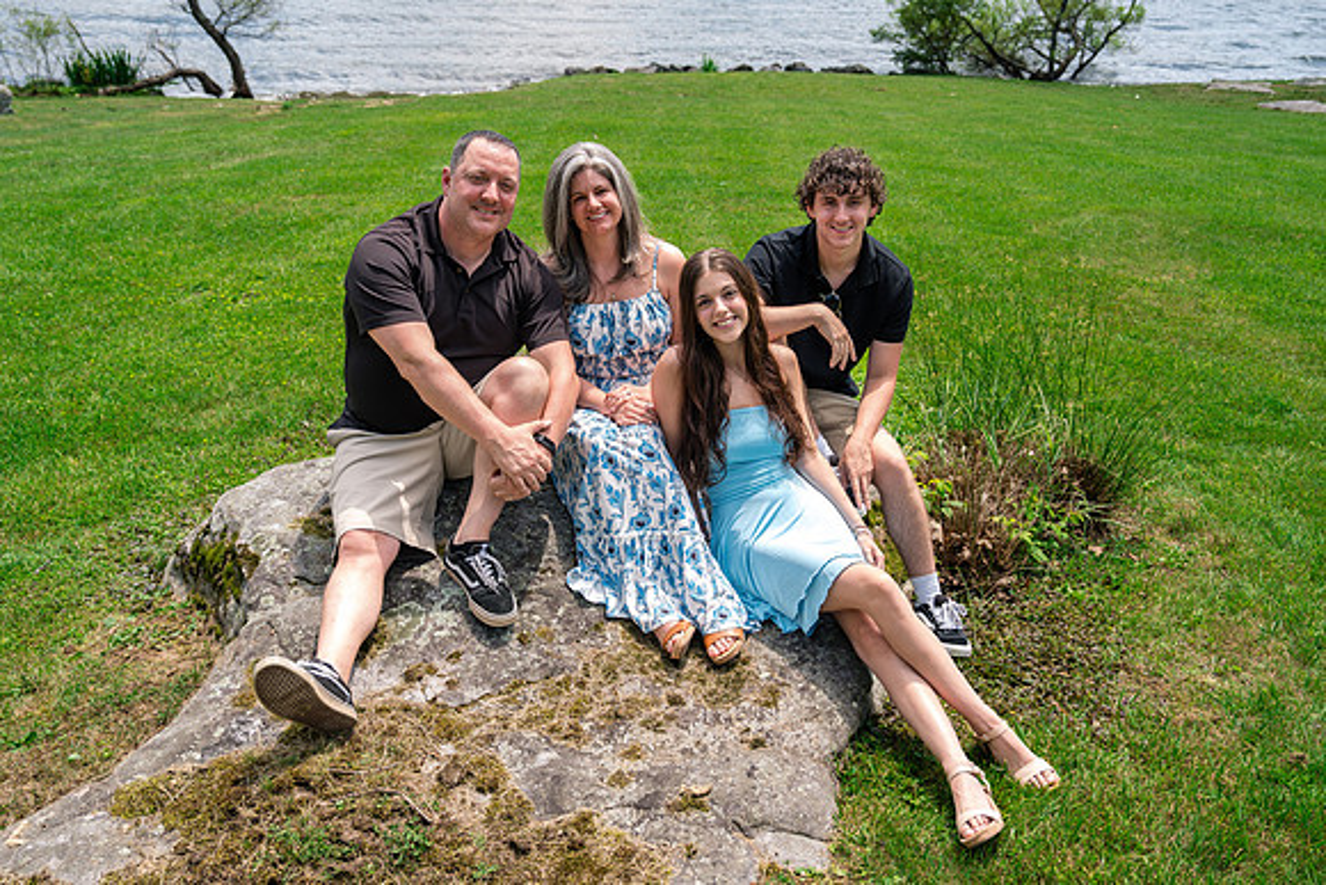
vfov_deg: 38.9
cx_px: 701
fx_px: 1253
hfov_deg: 55.7
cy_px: 453
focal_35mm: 34
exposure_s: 1/250
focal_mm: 32
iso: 64
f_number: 4
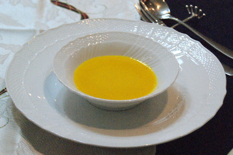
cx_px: 116
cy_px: 78
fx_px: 582
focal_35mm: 90
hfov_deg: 22.6
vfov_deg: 15.2
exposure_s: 1/100
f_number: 6.3
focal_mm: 60
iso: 1600
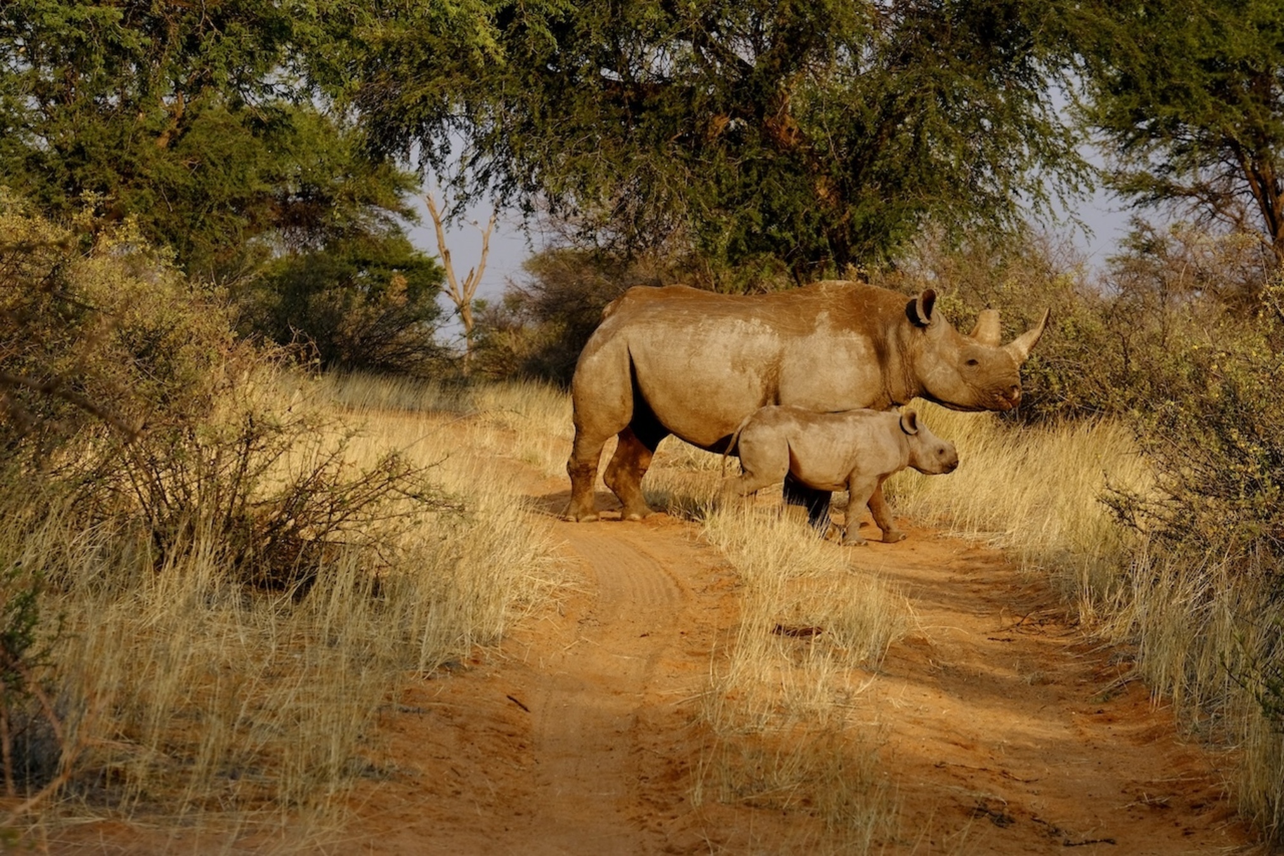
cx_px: 642
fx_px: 6205
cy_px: 428
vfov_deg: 7.9
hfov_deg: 11.8
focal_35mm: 174
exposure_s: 1/400
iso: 400
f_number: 11
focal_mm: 115.9
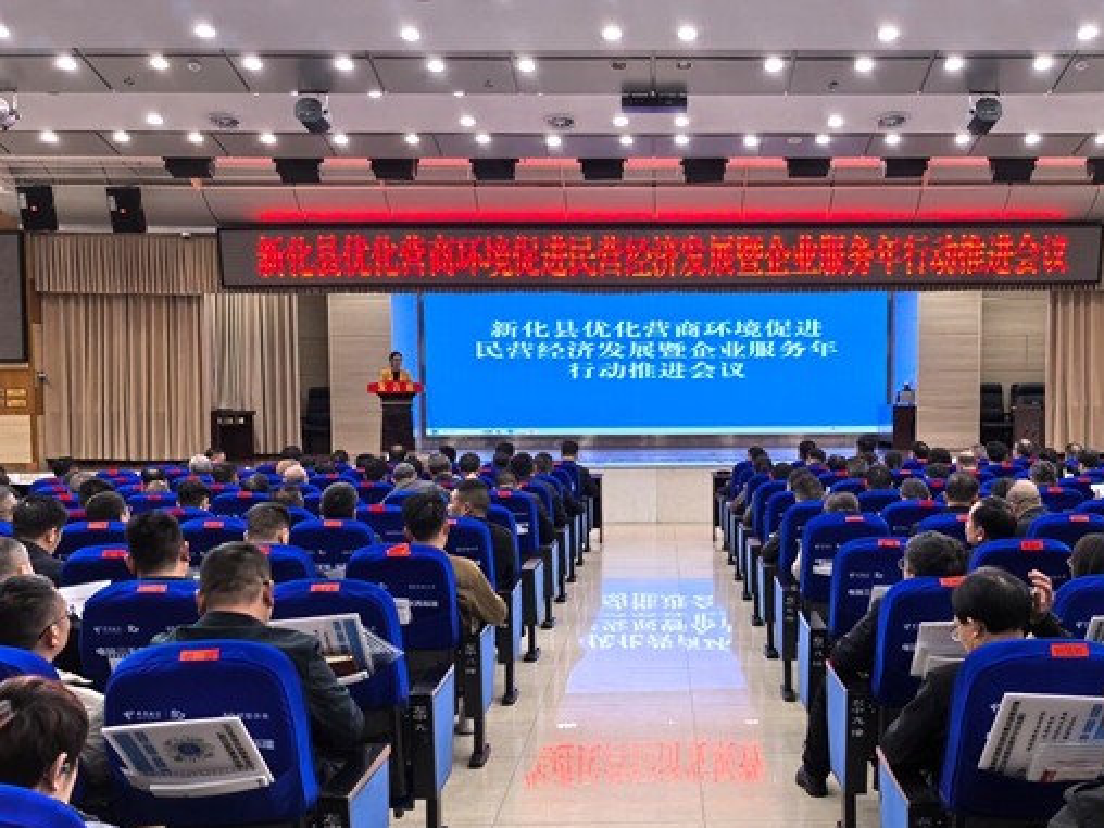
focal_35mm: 34
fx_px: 1084
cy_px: 487
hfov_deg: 53.5
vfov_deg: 41.6
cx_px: 678
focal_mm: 8.5
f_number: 1.6
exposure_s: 1/100
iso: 64
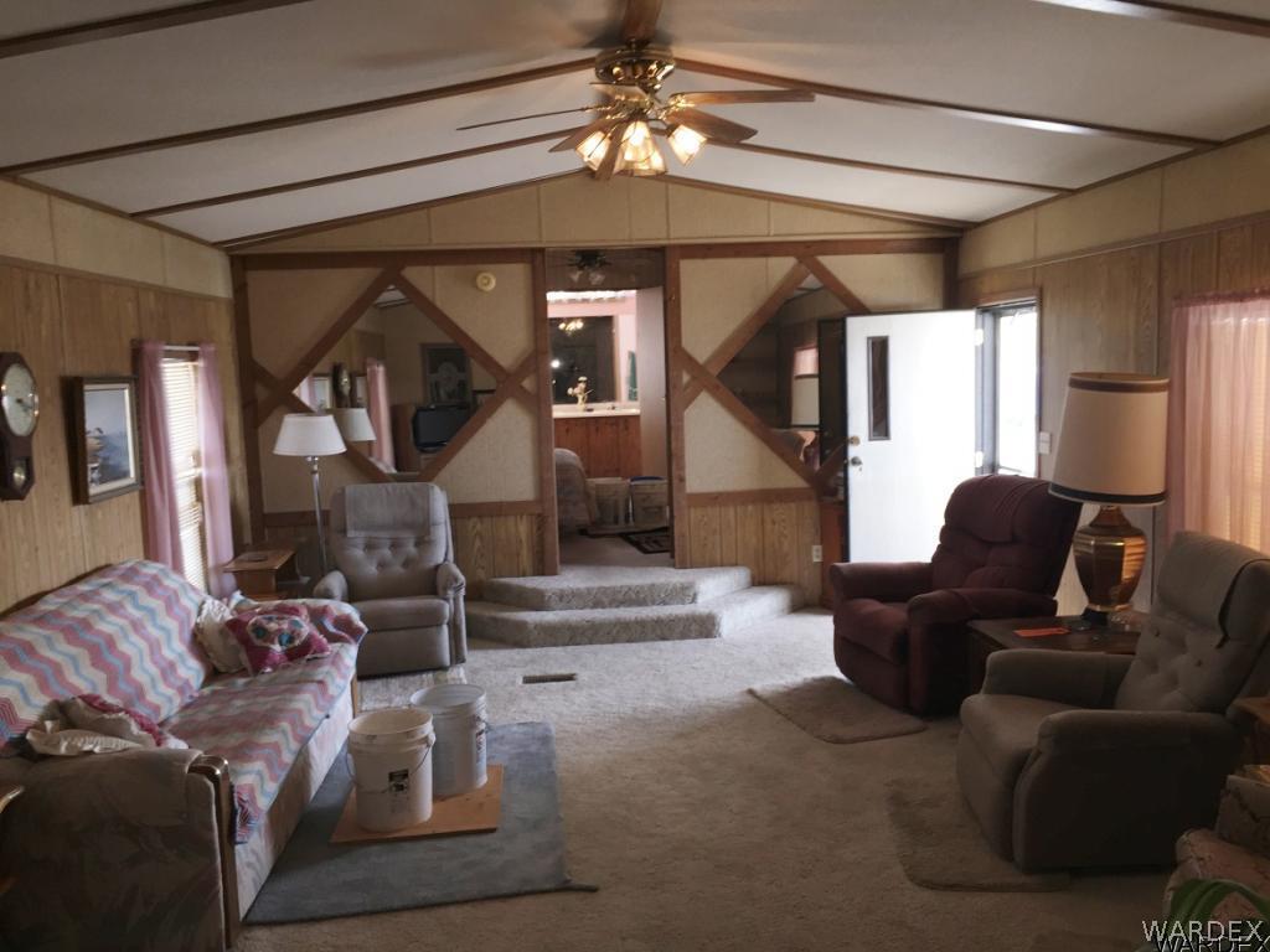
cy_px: 476
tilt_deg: -5.5
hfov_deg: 61.7
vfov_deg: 48.2
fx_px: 1064
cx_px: 635
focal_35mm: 29
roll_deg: +2.0
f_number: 2.2
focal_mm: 4.15
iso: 32
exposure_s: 1/30
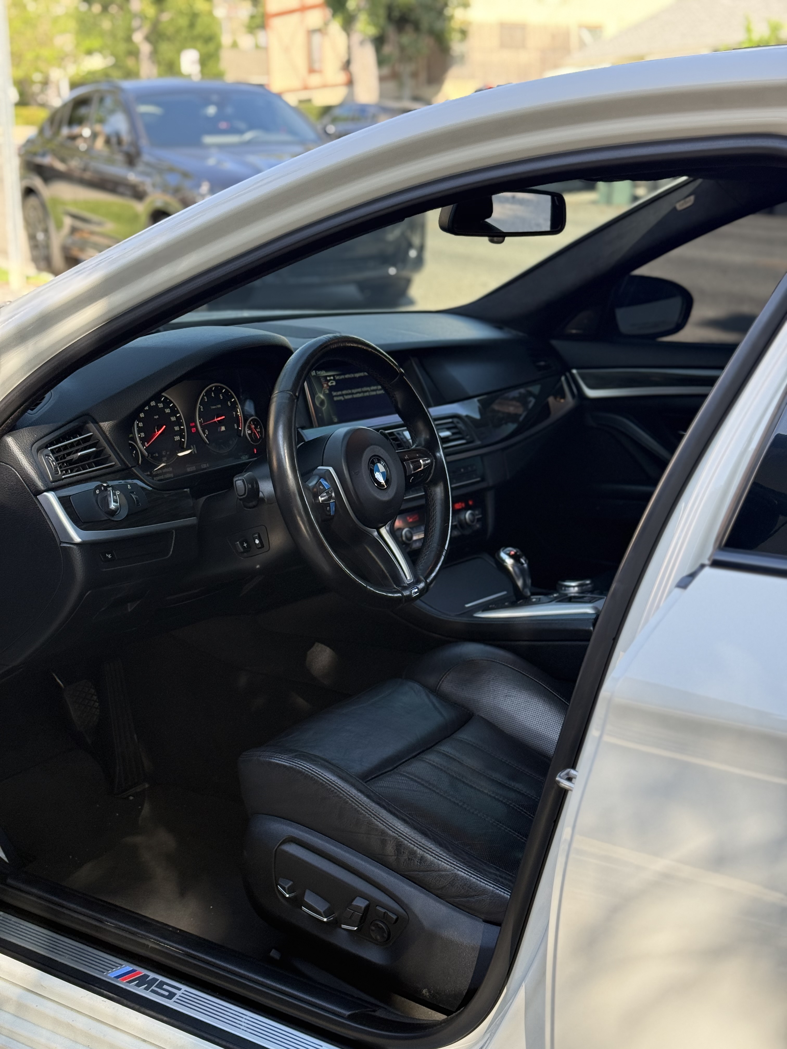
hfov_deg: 30.3
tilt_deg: -13.6
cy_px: 524
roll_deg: +0.2
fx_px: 1455
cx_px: 394
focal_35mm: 48
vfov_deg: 39.7
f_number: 1.78
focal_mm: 6.76
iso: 100
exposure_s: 1/407
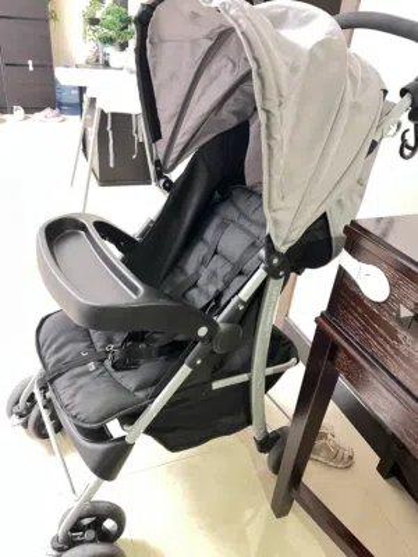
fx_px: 419
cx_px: 209
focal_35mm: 26
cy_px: 278
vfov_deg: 67.3
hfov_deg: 53.1
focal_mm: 5.7
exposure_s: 1/17
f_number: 1.5
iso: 1250
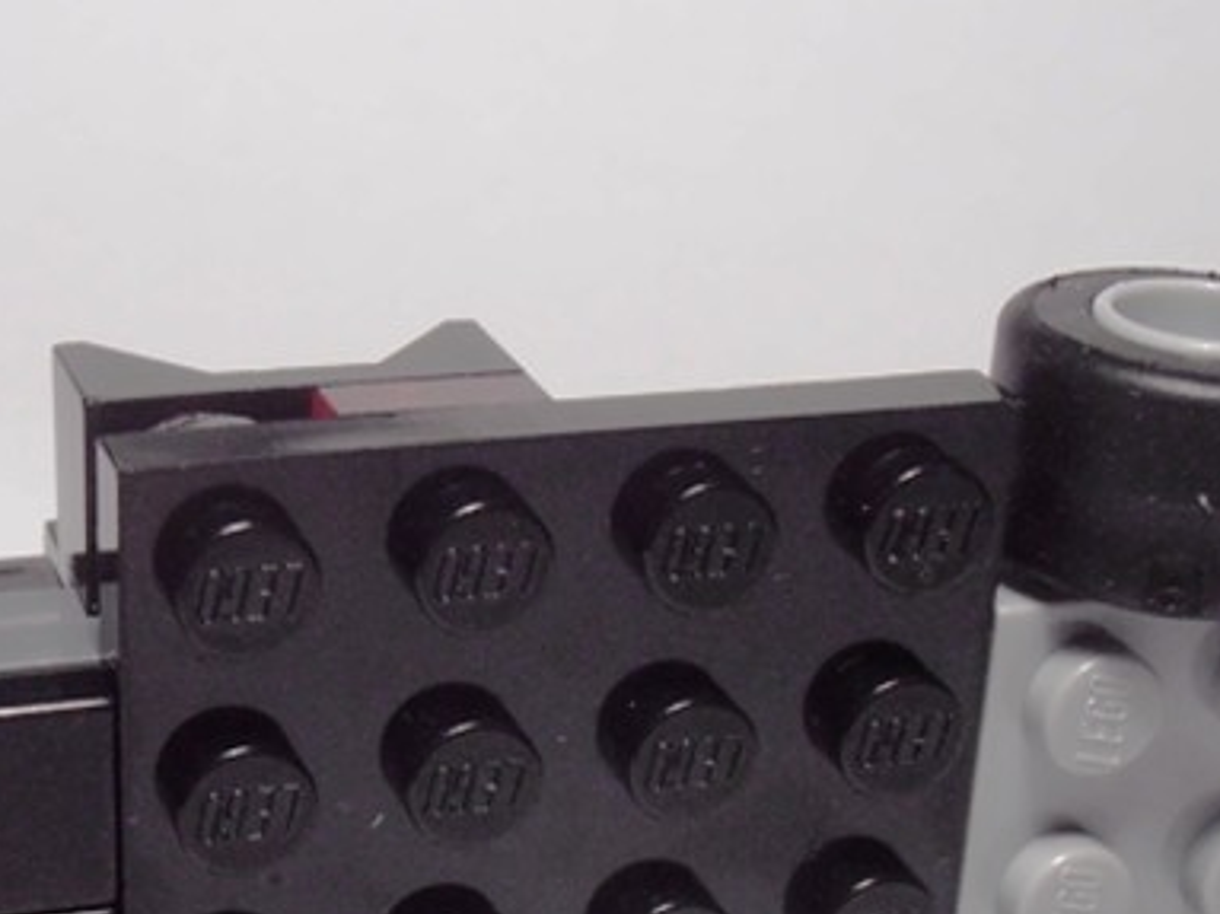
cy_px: 782
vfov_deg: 16.8
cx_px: 344
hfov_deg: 22.4
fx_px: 3065
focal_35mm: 87
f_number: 3.9
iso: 125
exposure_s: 1/30
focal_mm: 6.61
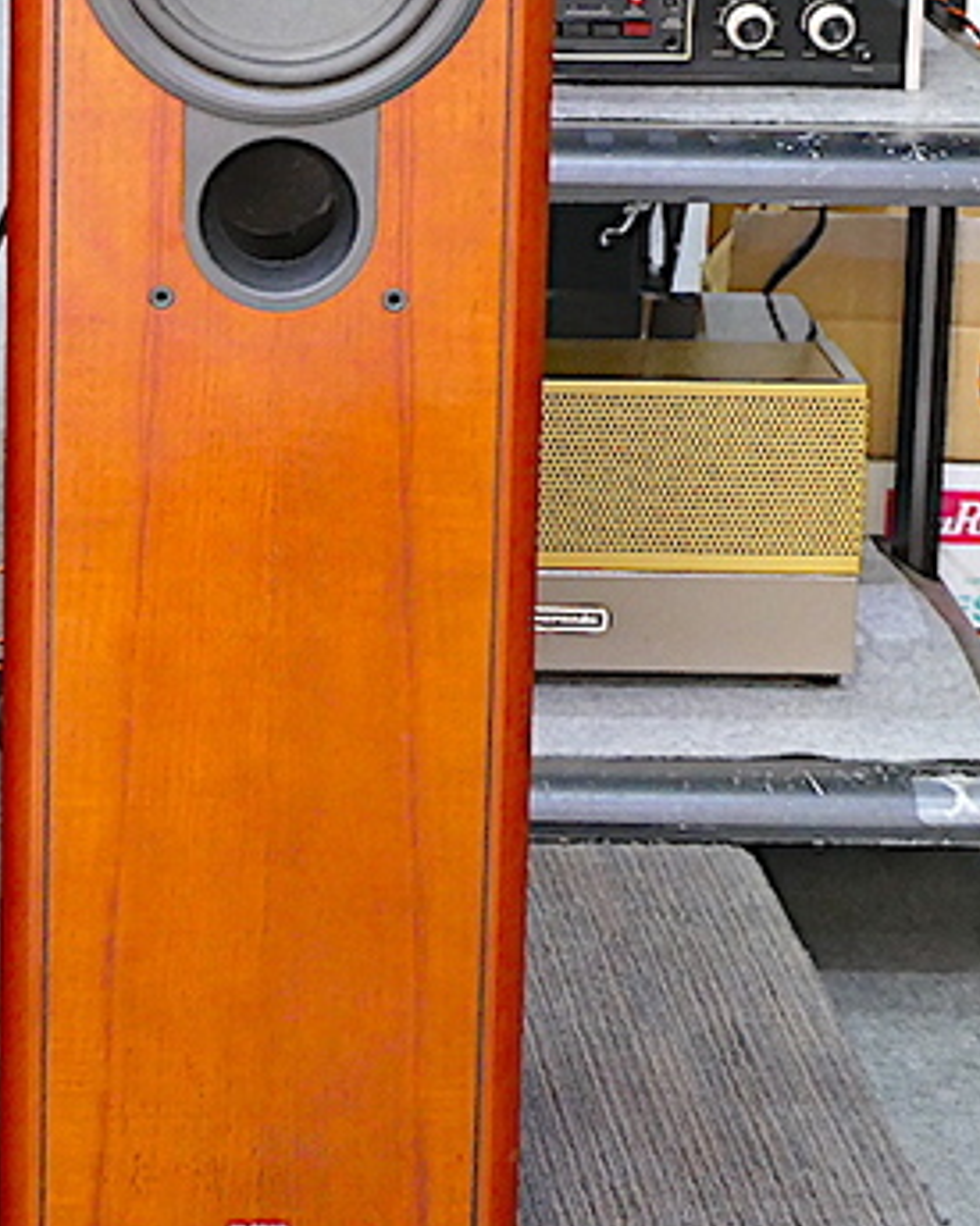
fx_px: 4643
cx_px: -78
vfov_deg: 14.9
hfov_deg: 11.9
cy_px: 164
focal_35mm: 128
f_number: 4
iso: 200
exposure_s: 1/5
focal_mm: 8.4
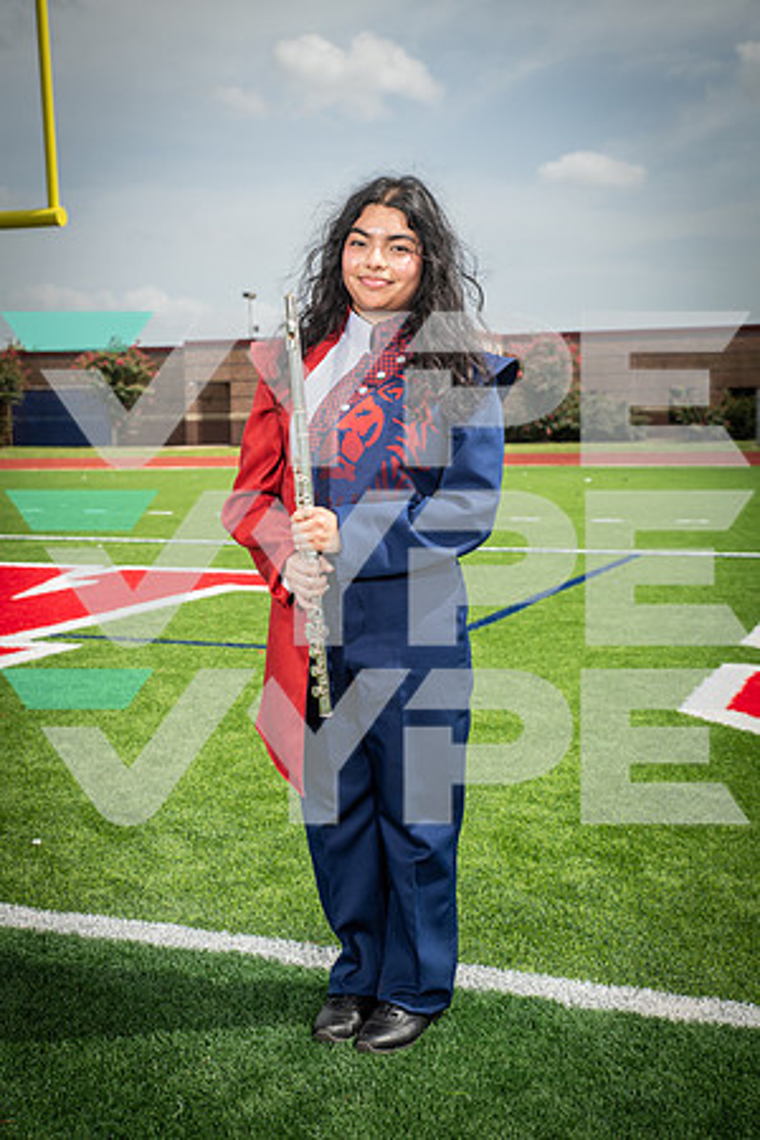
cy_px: 570
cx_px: 380
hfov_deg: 29.2
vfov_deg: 42.7
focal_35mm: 46
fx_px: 1457
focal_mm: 46
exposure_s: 1/400
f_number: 7.1
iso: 125
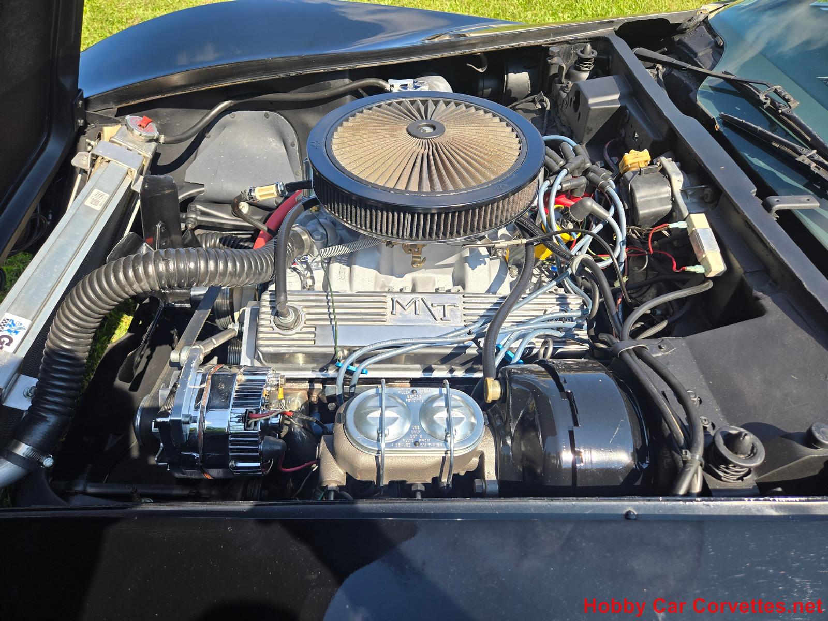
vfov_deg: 58.9
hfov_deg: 73.9
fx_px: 550
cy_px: 310
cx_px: 414
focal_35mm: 23
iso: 25
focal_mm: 5.4
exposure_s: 1/809
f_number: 1.8
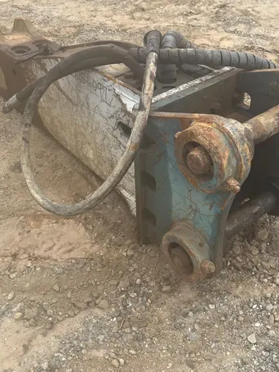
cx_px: 139
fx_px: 452
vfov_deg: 44.6
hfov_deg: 34.3
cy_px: 154
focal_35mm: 42
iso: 50
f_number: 1.6
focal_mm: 5.1
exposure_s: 1/1339
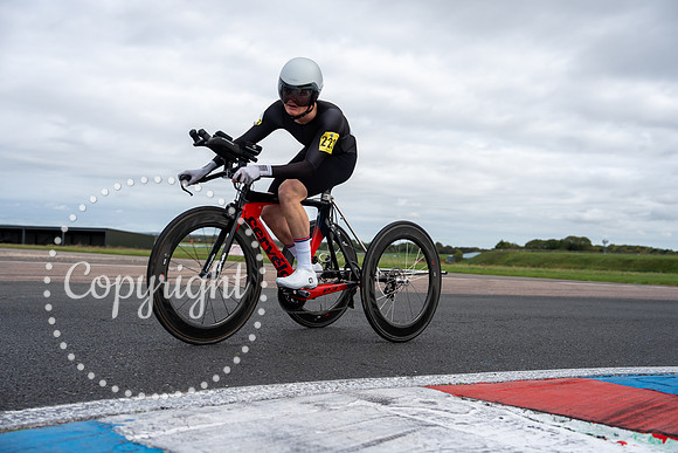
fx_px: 735
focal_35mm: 39
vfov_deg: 34.2
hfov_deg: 49.5
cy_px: 226
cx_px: 339
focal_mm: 39
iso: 100
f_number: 3.5
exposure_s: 1/1000
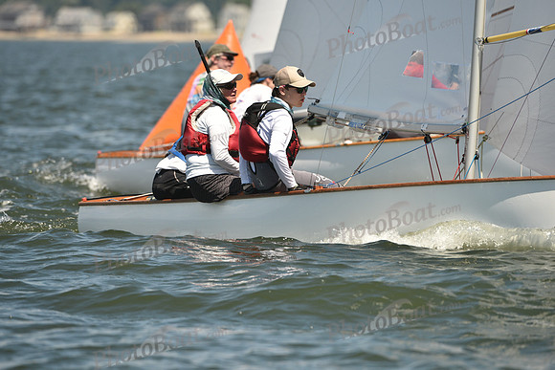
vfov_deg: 3.4
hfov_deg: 5.2
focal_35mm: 400
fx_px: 6168
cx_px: 278
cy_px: 185
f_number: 6.3
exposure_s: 1/1250
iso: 250
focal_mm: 400
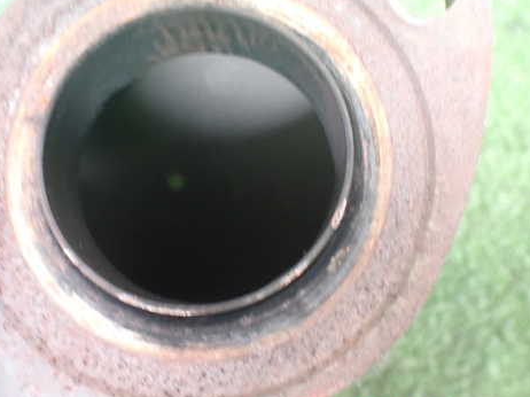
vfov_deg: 36.7
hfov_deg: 47.9
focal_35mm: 39
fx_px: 597
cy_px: 174
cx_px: 275
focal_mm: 5.4
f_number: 2.3
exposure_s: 1/40
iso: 800
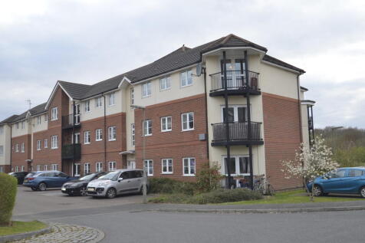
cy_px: 122
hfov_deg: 53.1
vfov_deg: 36.8
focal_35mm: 36
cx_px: 182
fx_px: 365
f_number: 4.5
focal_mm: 24
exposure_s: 1/200
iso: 200
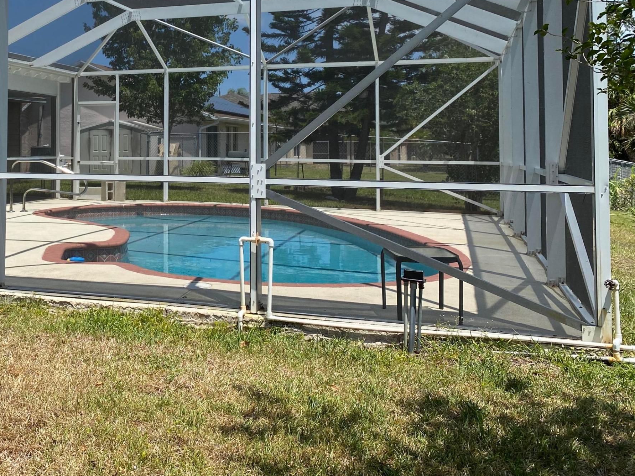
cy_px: 117
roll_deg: +0.9
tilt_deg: +2.4
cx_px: 123
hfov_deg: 42.7
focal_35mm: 42
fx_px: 770
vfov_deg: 33.6
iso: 32
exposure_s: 1/2688
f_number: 1.8
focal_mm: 4.25
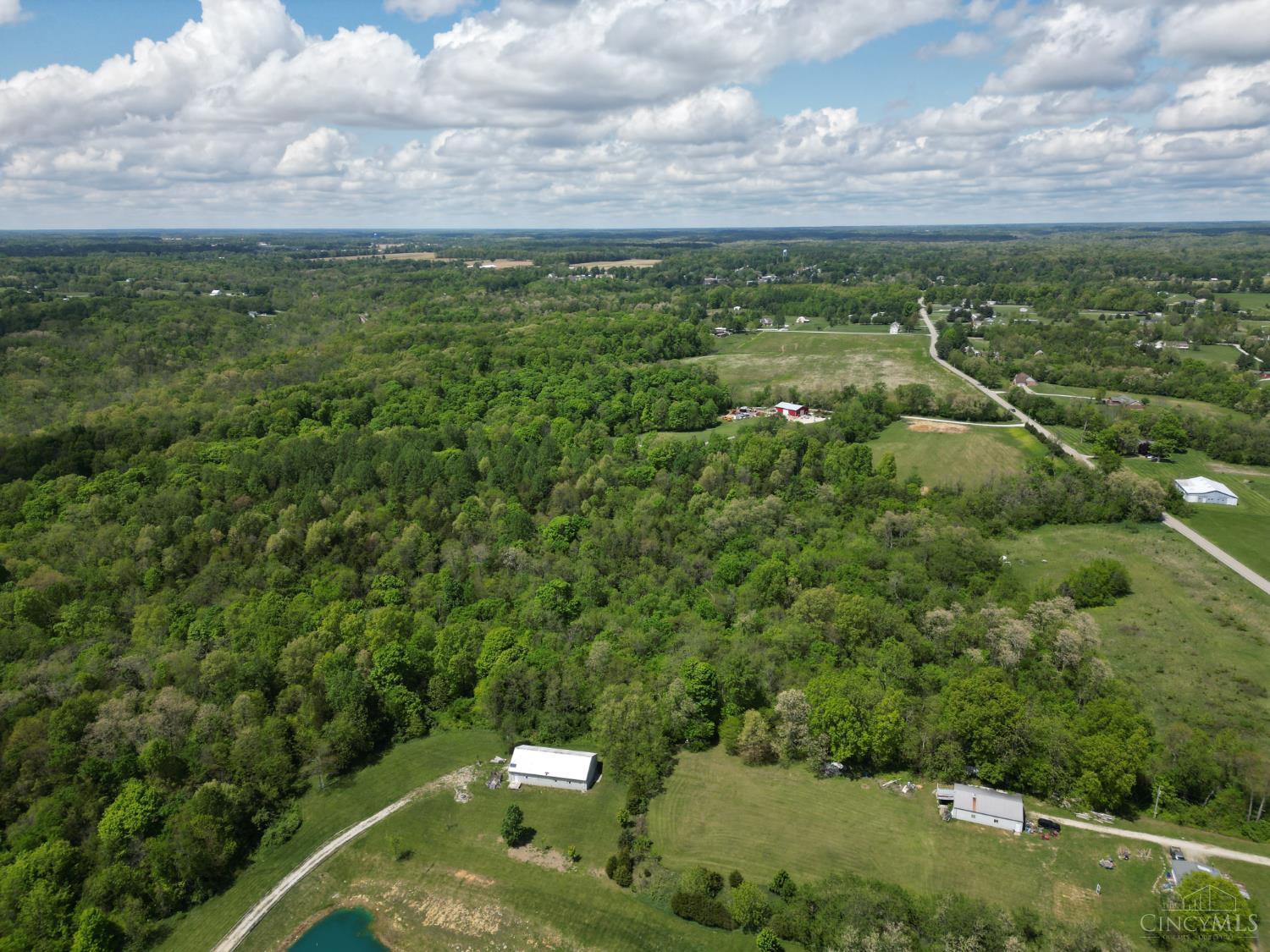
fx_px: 881
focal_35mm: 24
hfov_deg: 71.6
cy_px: 476
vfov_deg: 56.8
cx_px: 635
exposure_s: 1/4000
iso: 110
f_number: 1.7
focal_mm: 6.72
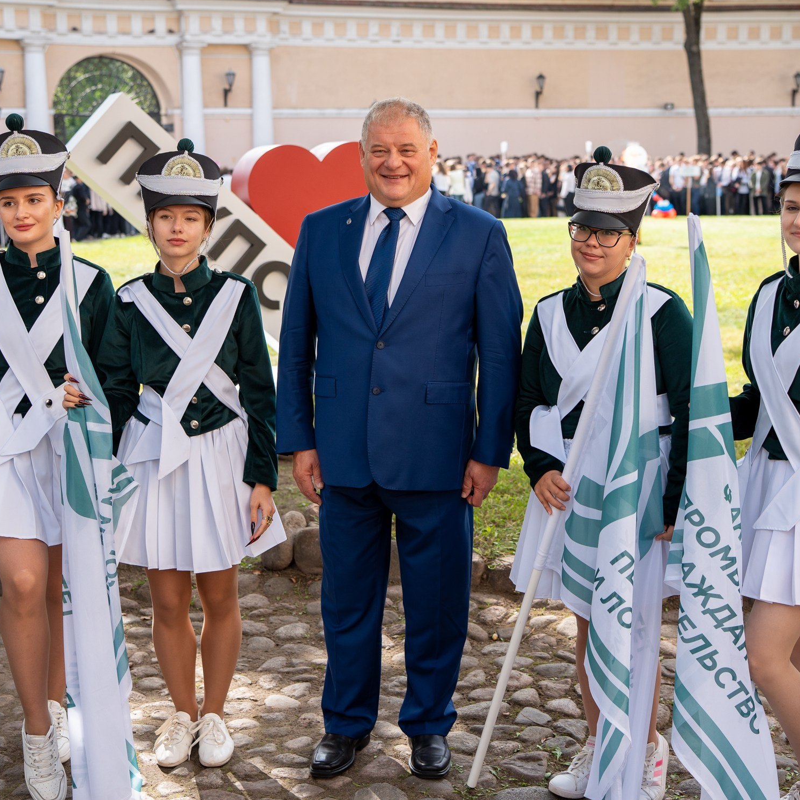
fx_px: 1333
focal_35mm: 51
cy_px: 355
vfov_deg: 33.4
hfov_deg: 33.4
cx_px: 404
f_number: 2.8
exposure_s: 1/800
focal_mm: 35
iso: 125
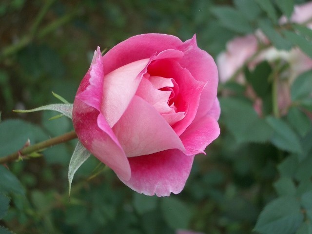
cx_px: 156
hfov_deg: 31.2
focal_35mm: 62
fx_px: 559
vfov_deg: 23.7
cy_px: 117
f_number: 3.5
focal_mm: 10.2
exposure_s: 1/100
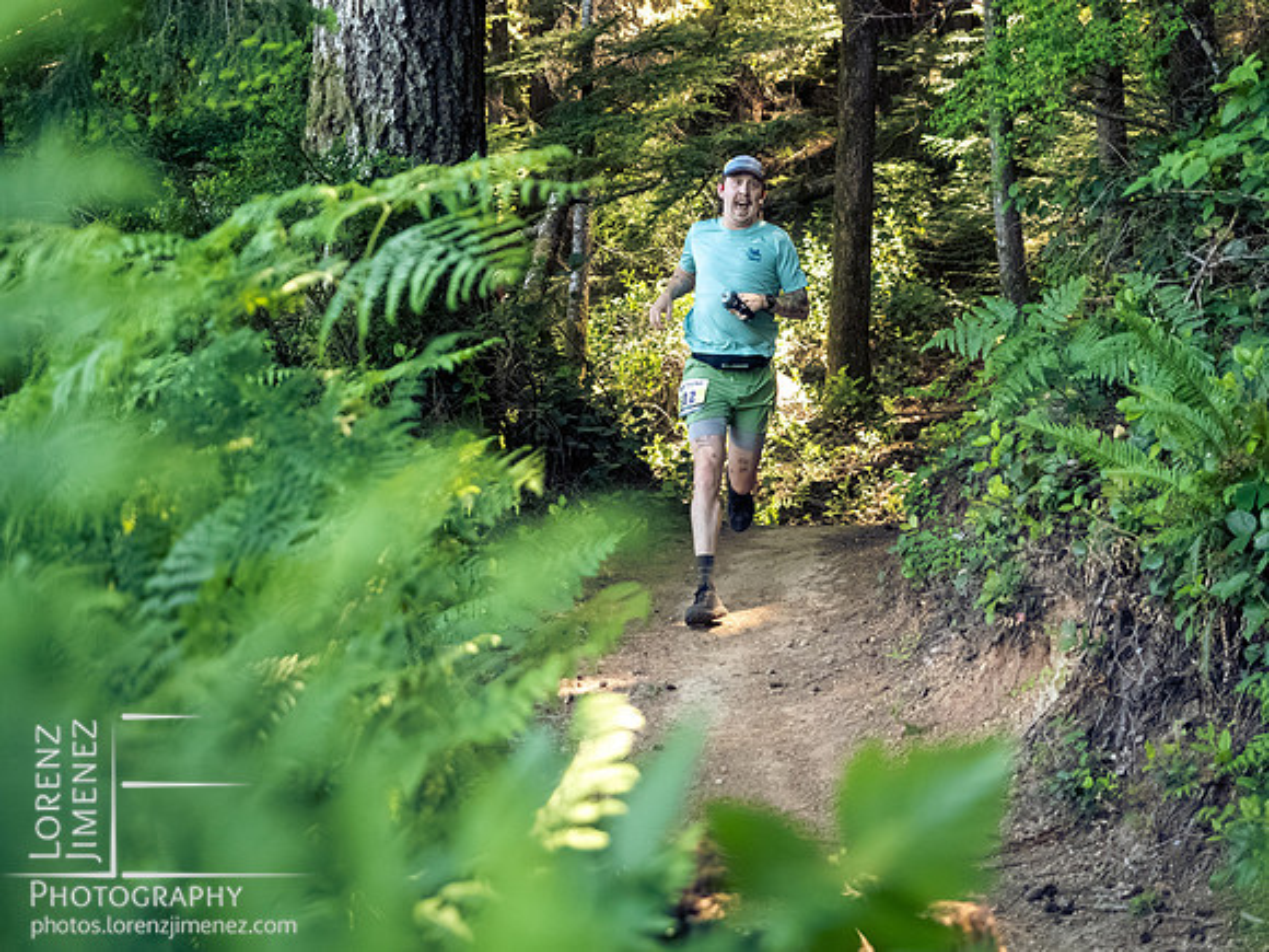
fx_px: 2933
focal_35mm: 80
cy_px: 476
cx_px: 634
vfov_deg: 18.4
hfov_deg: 24.4
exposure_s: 1/1250
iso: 5000
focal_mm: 40
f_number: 2.8
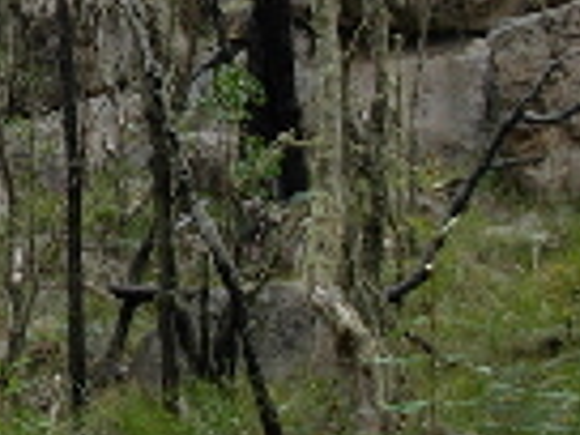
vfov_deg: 11.0
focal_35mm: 134
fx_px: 2245
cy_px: 21
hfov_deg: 13.8
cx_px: -307
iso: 79
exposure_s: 1/181
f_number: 2.9
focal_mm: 6.3
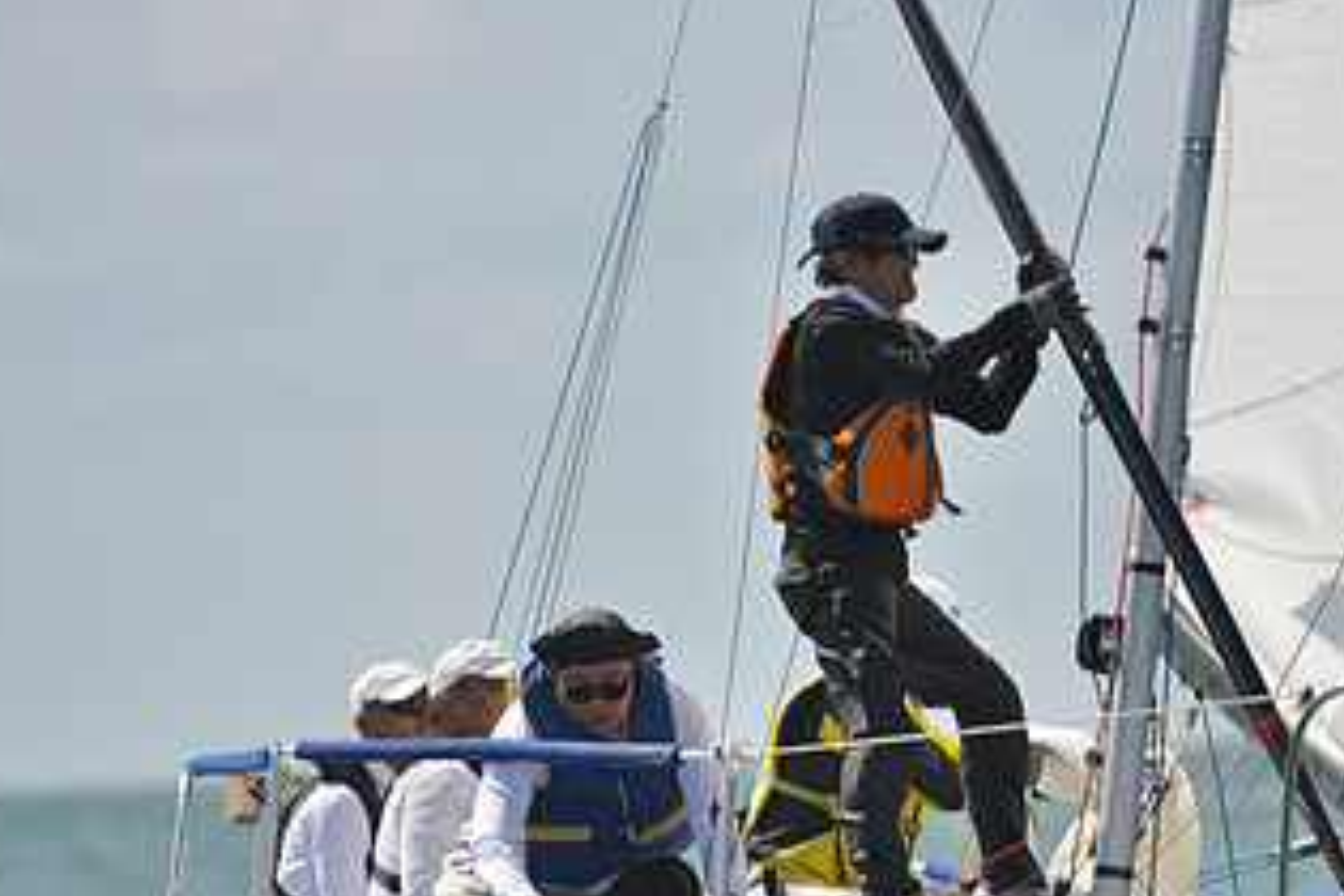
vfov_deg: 1.9
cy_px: 710
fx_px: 27513
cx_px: 900
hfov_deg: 2.8
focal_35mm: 737
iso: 200
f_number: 6.3
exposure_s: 1/1250
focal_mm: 400
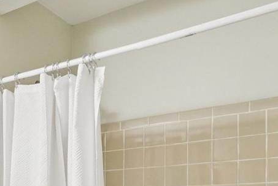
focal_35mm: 53
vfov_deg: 23.5
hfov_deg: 33.3
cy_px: 217
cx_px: -20
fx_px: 409
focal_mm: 10
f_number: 8
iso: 800
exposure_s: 1/6
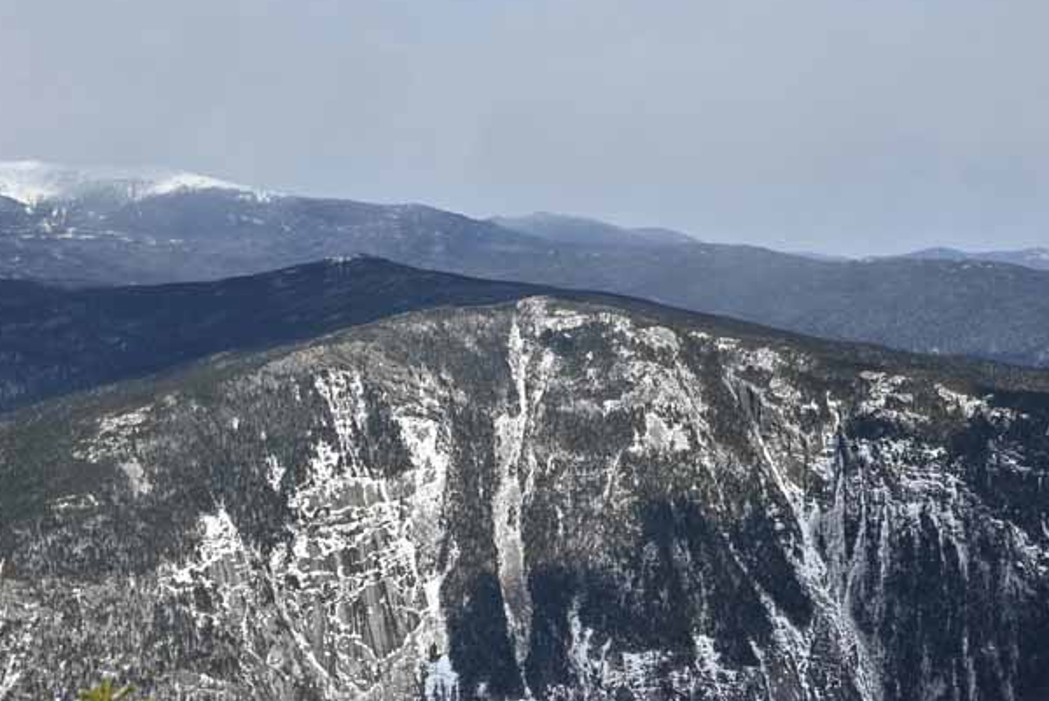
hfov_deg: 33.4
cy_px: 371
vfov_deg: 22.7
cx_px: 575
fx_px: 1750
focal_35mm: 60
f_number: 6.3
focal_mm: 45
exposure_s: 1/1250
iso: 100
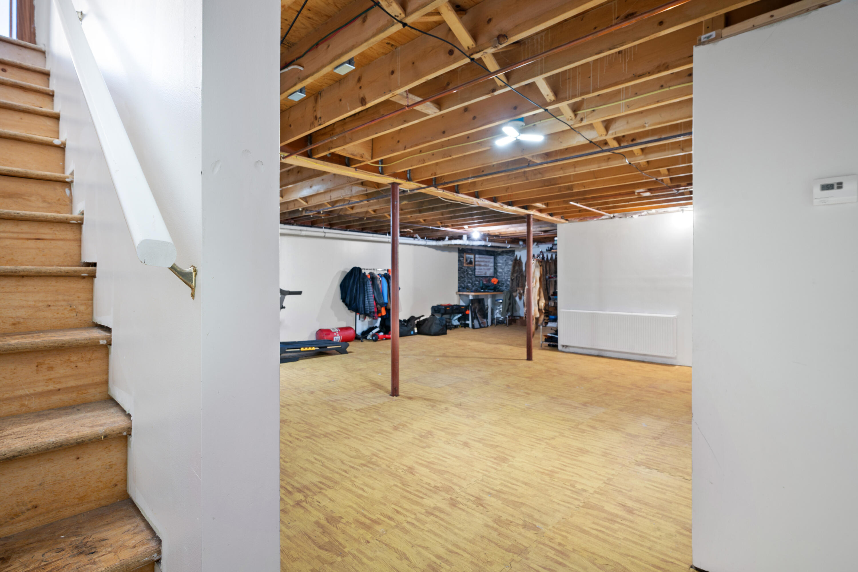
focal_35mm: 18
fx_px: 417
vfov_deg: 68.9
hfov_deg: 91.6
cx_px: 429
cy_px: 286
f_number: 8
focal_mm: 17.5
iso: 250
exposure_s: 4
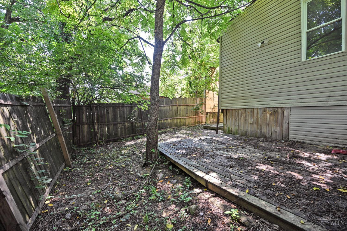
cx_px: 174
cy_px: 116
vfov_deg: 81.2
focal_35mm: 14
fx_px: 135
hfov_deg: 104.3
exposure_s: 1/100
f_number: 5
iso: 200
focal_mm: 14
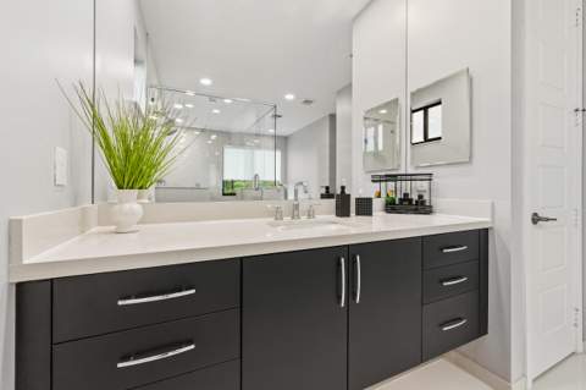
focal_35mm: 14
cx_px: 293
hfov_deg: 104.3
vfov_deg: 81.1
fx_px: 228
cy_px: 195
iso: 250
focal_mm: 14
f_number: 9
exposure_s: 1/4
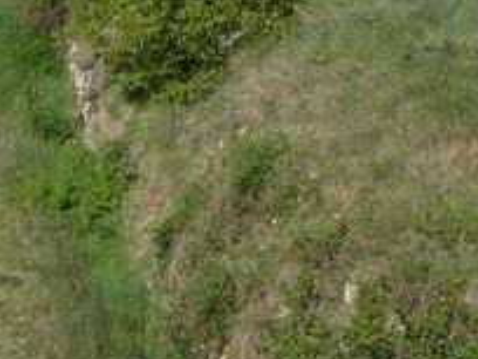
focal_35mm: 110
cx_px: -40
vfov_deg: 13.2
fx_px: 1519
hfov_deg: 17.3
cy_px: -49
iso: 100
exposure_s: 1/250
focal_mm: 4.7
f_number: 8
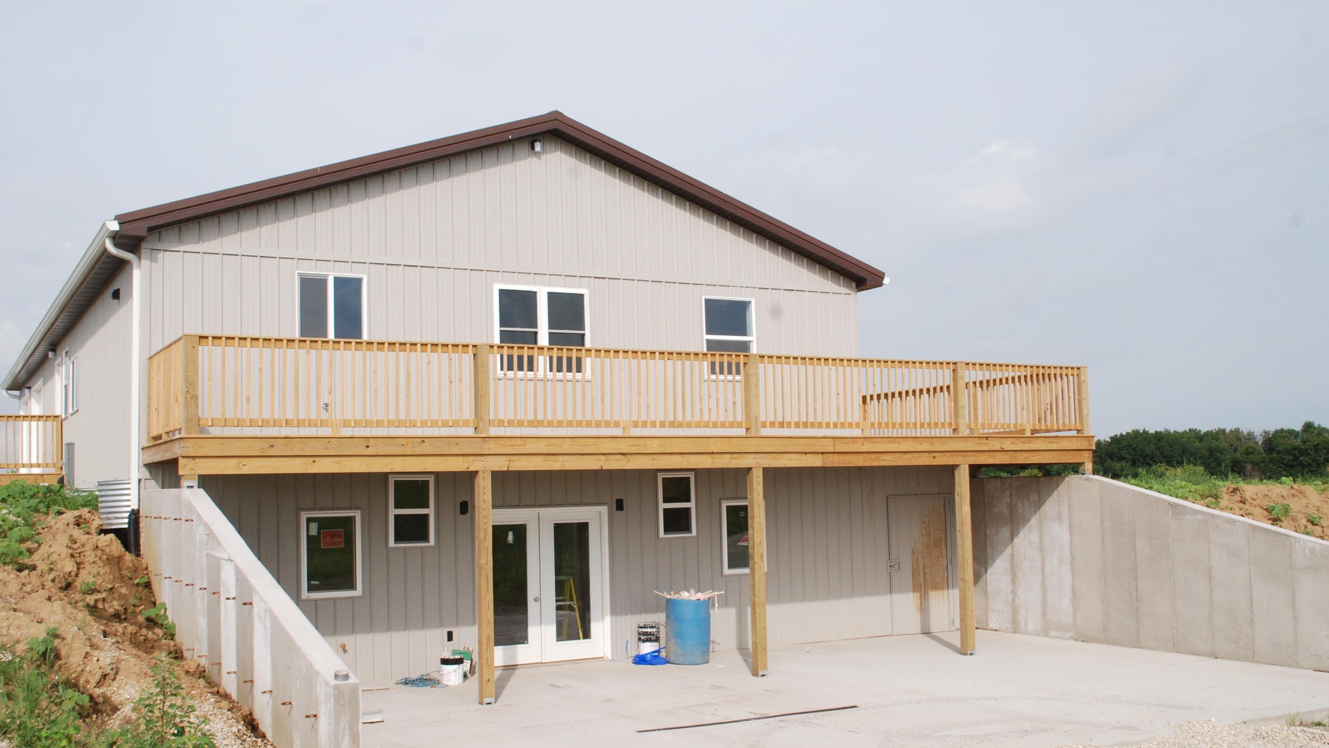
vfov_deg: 33.7
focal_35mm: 35
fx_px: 1233
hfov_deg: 56.6
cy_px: 409
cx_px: 659
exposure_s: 1/500
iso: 400
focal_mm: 22
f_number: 11
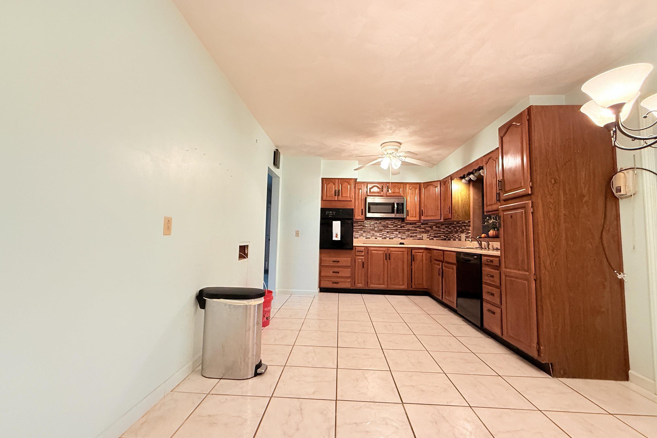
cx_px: 330
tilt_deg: +5.7
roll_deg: -1.3
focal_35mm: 15
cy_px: 217
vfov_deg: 77.3
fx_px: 274
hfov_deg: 100.4
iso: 320
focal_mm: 2.22
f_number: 2.2
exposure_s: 1/60
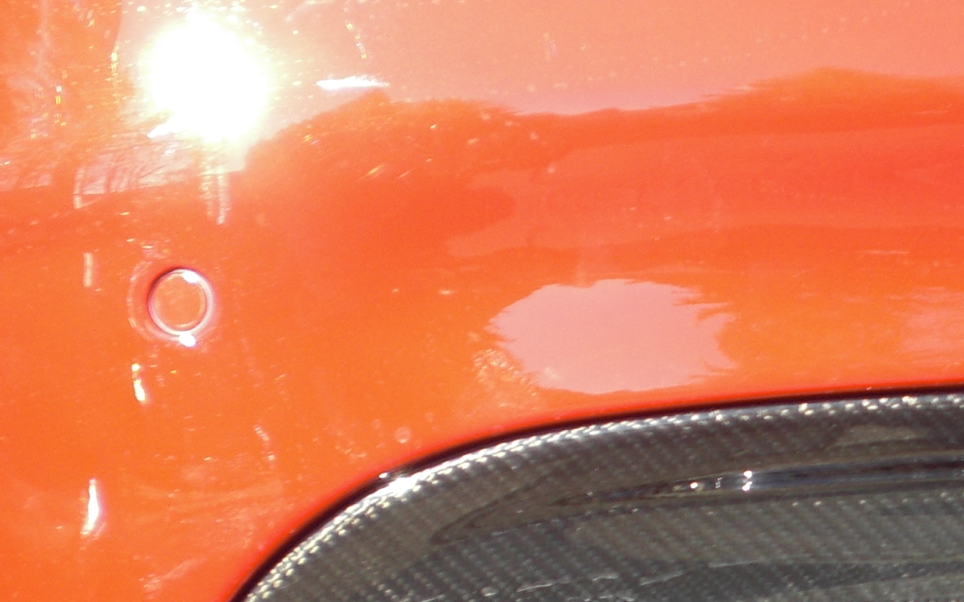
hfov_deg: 21.1
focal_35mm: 96
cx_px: 908
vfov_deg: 13.2
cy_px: 733
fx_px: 2521
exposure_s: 1/160
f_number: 3.1
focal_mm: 6.3
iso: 64
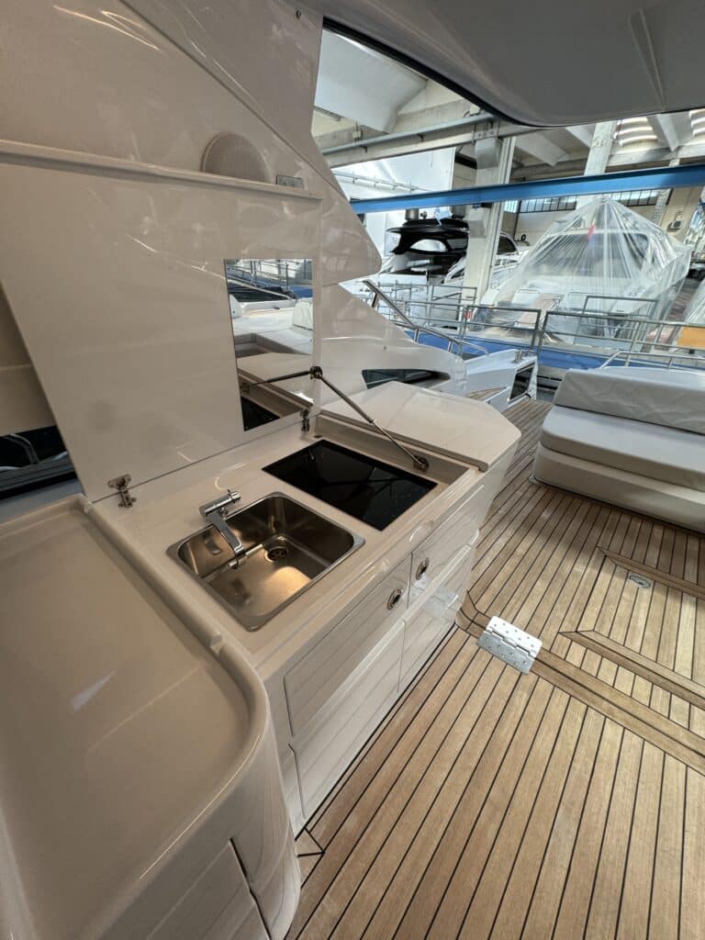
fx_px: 380
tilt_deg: -32.5
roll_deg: +1.3
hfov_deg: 85.7
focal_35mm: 14
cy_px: 470
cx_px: 352
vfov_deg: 102.1
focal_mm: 2.22
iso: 64
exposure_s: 1/100
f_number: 2.2
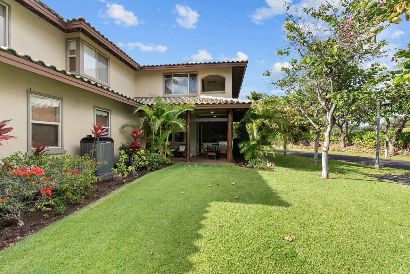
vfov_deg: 73.8
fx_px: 182
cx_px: 205
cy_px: 137
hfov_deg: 96.7
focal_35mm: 16
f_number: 9
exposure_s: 1/250
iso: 640
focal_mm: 16
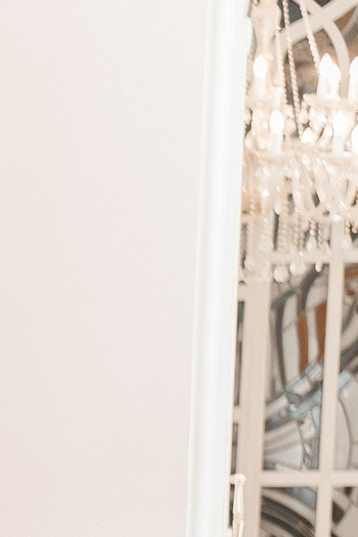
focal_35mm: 163
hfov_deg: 7.1
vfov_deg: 12.1
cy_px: 757
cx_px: -882
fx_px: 2434
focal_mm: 35
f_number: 2.8
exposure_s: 1/160
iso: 400
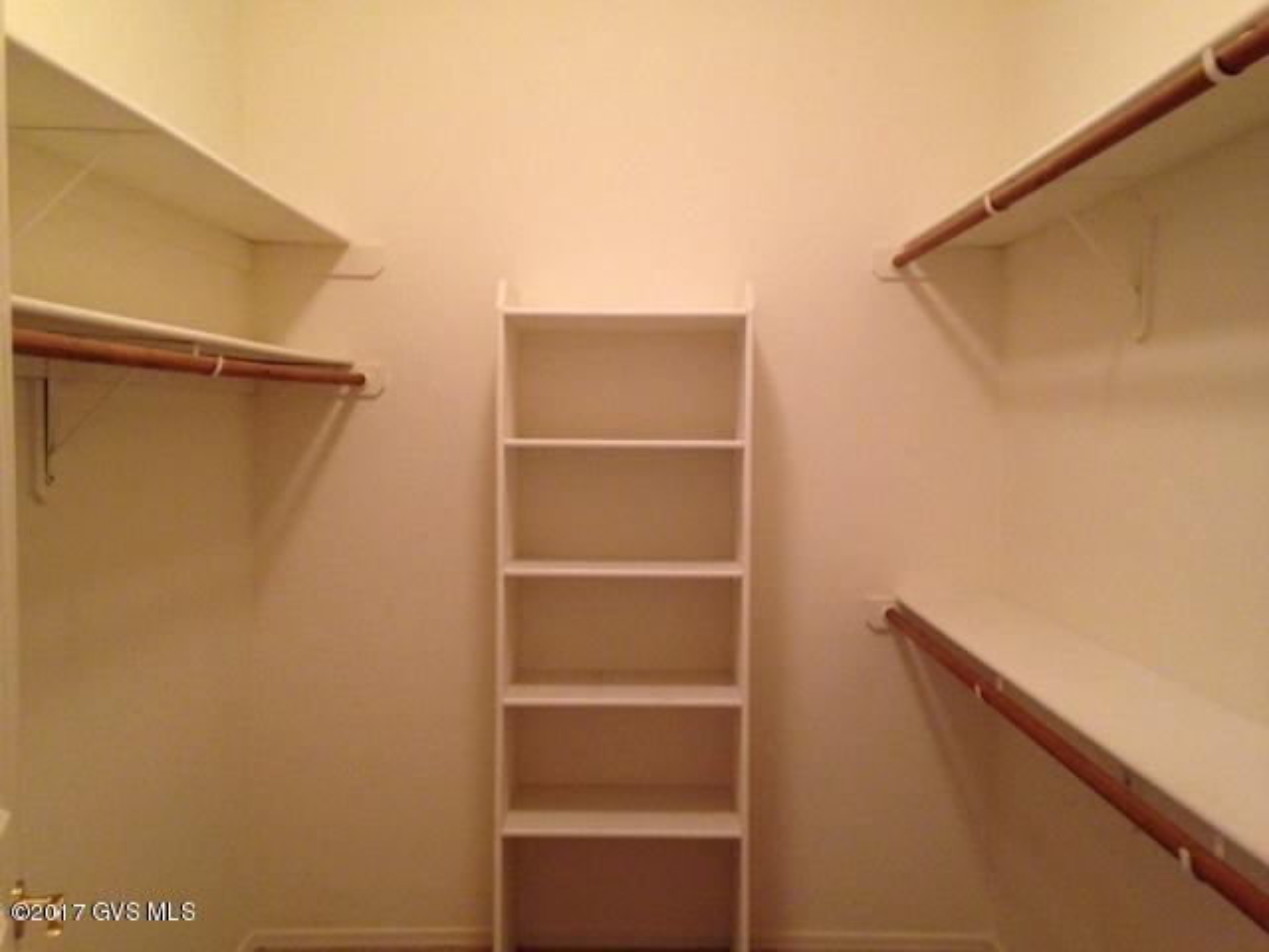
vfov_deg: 42.9
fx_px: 1210
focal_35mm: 33
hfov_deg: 55.4
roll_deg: +0.8
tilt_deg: -2.1
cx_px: 634
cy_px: 476
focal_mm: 4.12
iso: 250
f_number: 2.4
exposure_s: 1/20
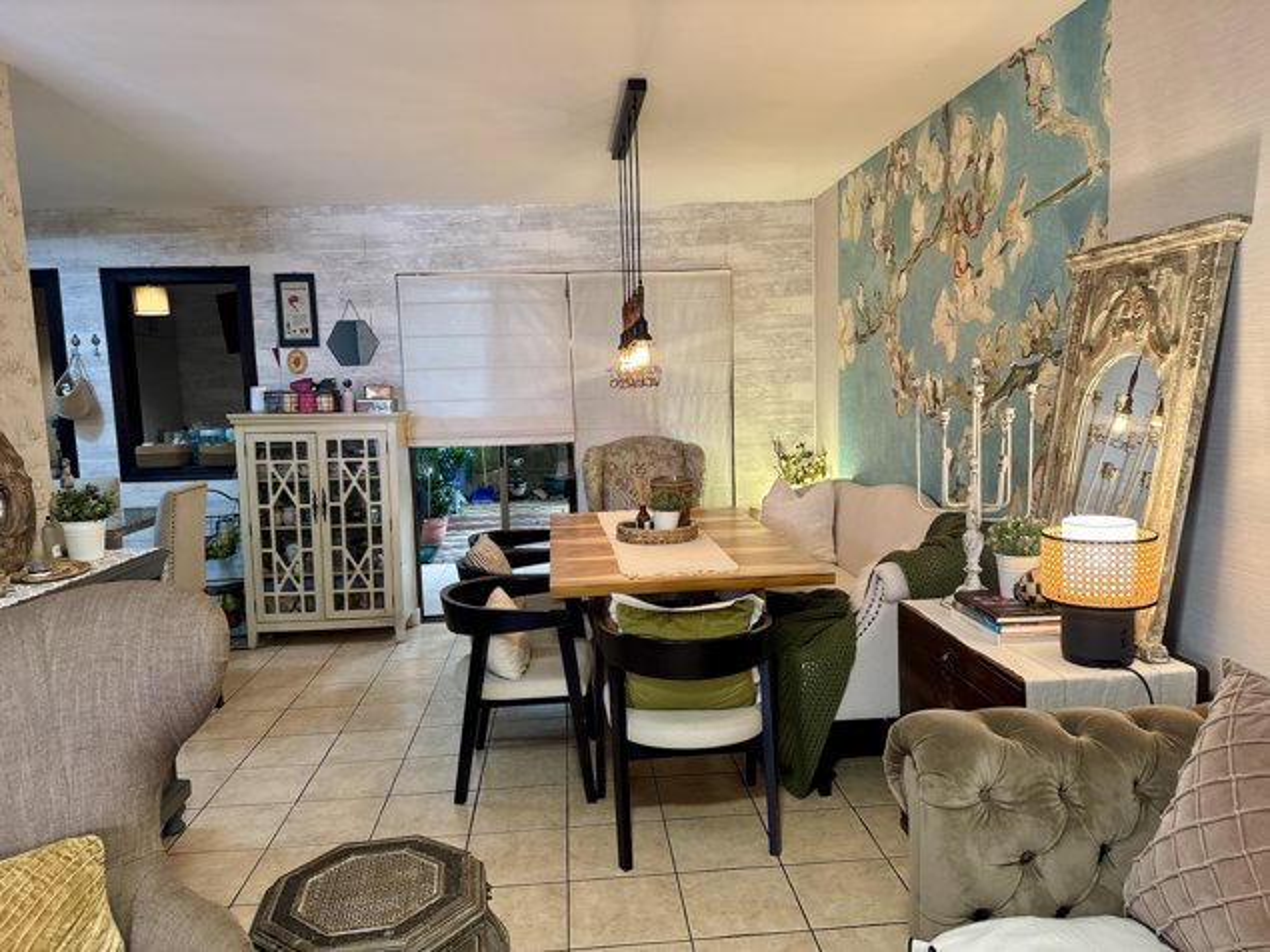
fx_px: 880
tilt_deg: -6.8
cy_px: 476
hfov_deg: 71.6
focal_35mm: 24
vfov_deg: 56.8
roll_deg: +2.0
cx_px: 635
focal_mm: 6.76
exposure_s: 1/60
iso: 320
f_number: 1.78
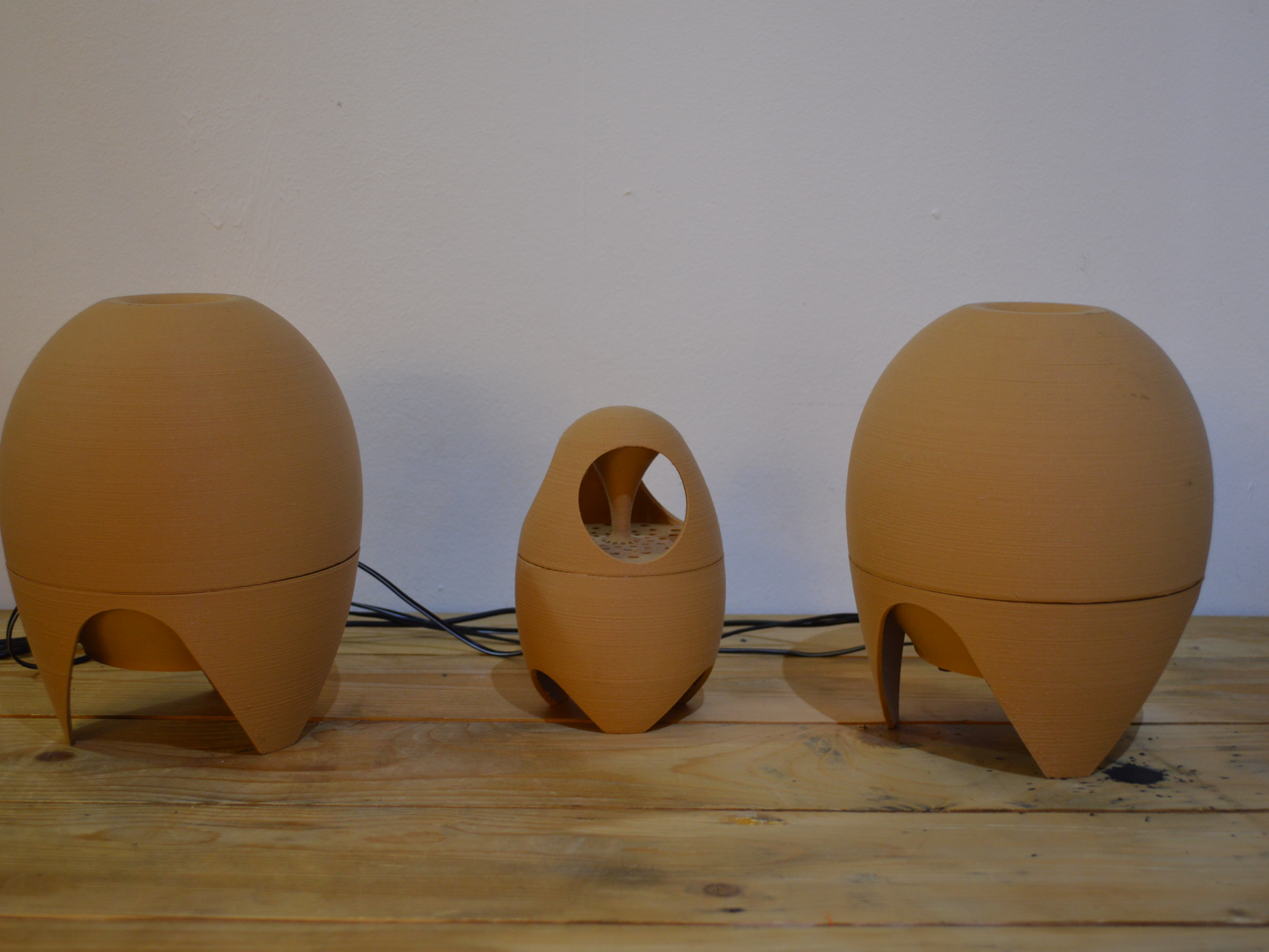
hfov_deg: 40.0
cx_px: 629
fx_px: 1743
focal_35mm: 48
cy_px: 480
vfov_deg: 30.5
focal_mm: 29
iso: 400
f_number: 4.5
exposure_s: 1/20
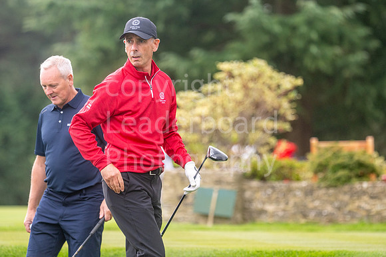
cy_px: 128
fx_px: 4822
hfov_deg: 4.6
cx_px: 193
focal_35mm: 450
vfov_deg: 3.1
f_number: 4.5
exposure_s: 1/640
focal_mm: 300
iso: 400
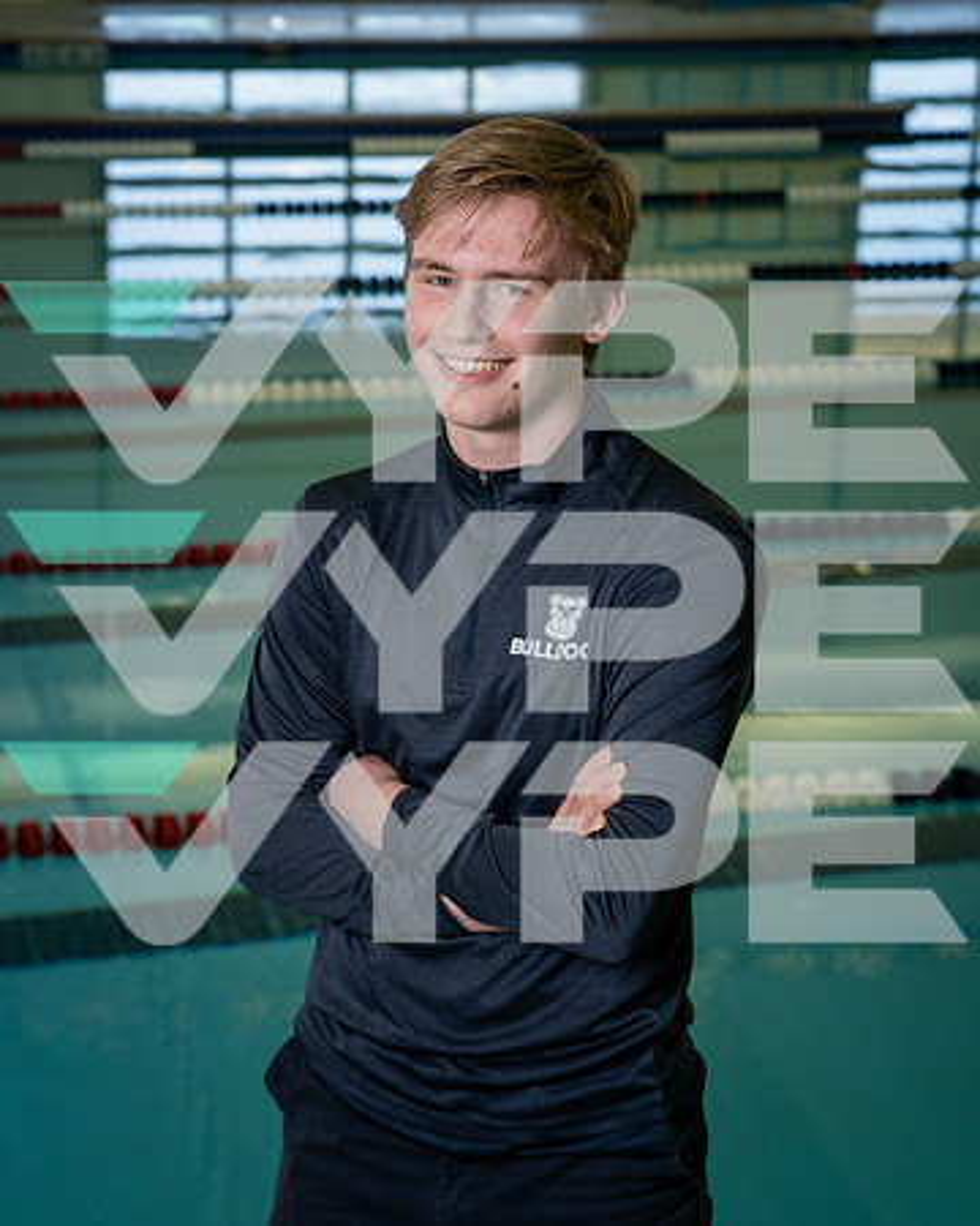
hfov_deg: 17.9
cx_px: 437
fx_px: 3113
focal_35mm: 86
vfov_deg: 22.3
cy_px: 613
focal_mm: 61
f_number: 4.5
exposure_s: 1/250
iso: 200
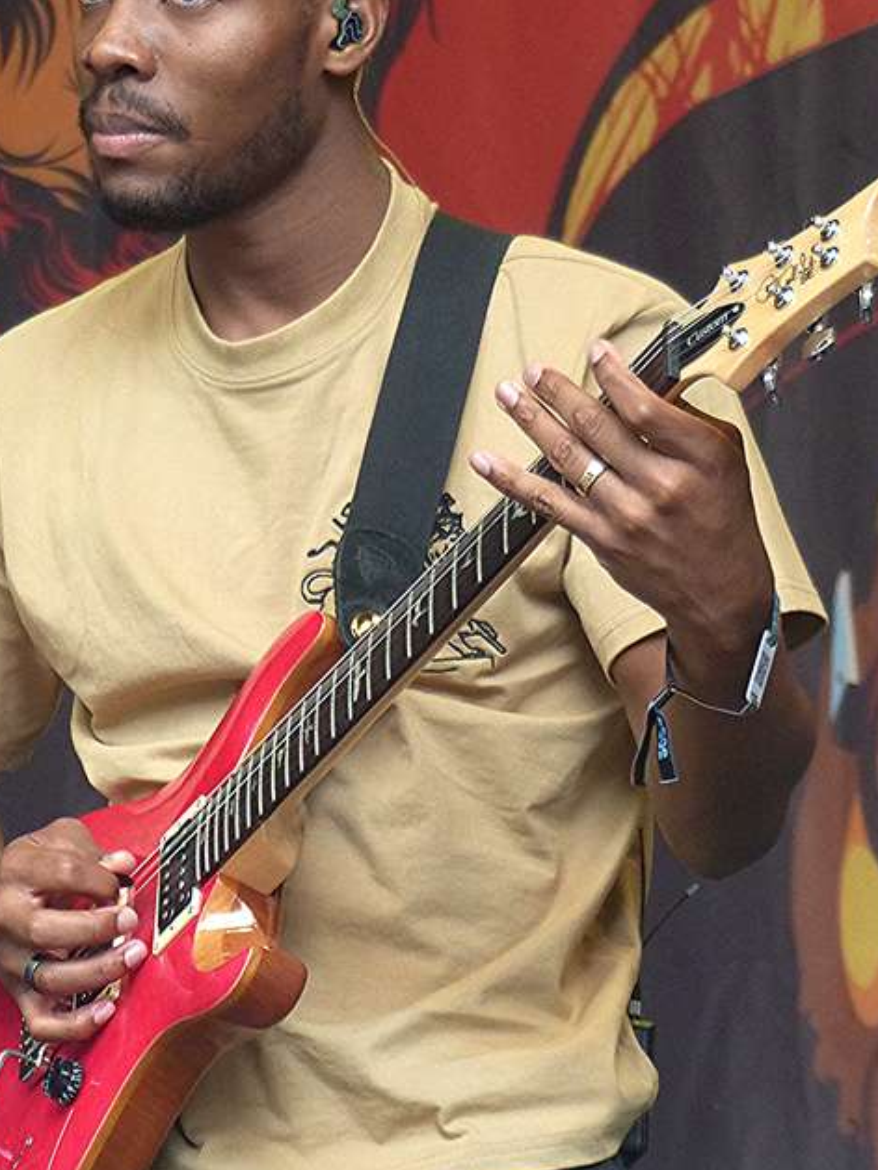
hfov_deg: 5.3
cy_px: 569
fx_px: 9398
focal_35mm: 278
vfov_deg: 7.1
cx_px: 255
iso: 400
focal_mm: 31.5
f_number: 2.8
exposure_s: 1/125
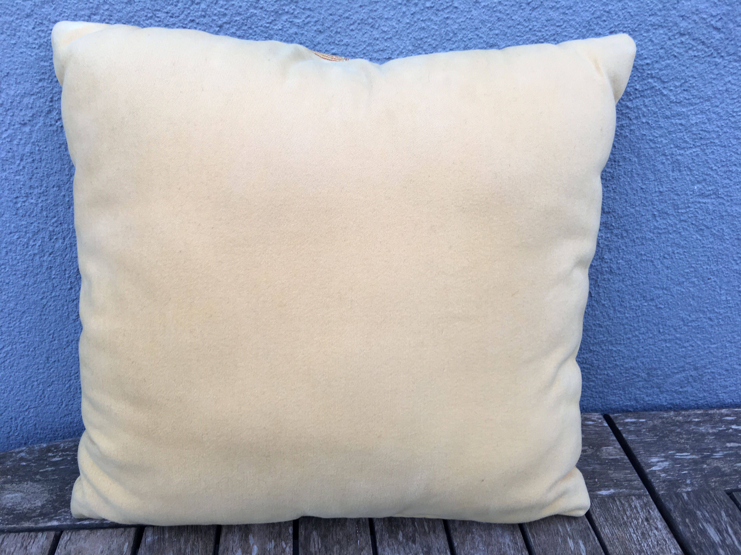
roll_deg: -3.1
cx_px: 370
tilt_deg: -28.5
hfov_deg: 61.7
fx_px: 621
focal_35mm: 29
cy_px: 278
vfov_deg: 48.2
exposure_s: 1/100
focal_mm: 4.15
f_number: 2.2
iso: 40
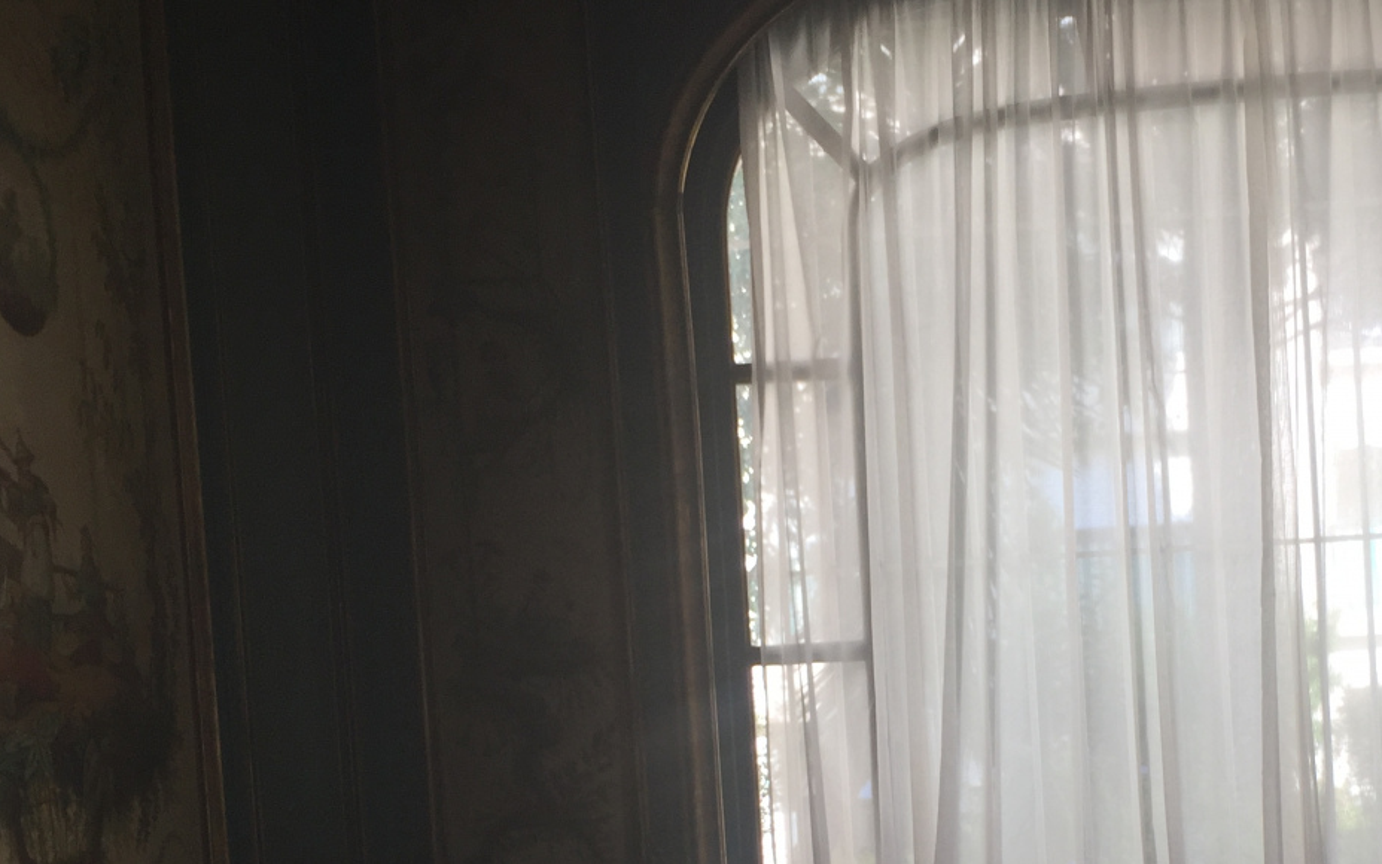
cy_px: 775
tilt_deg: -0.7
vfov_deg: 23.8
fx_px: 1996
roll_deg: -0.1
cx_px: 972
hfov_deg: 37.6
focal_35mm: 53
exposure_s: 1/125
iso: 32
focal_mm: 4.15
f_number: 2.2
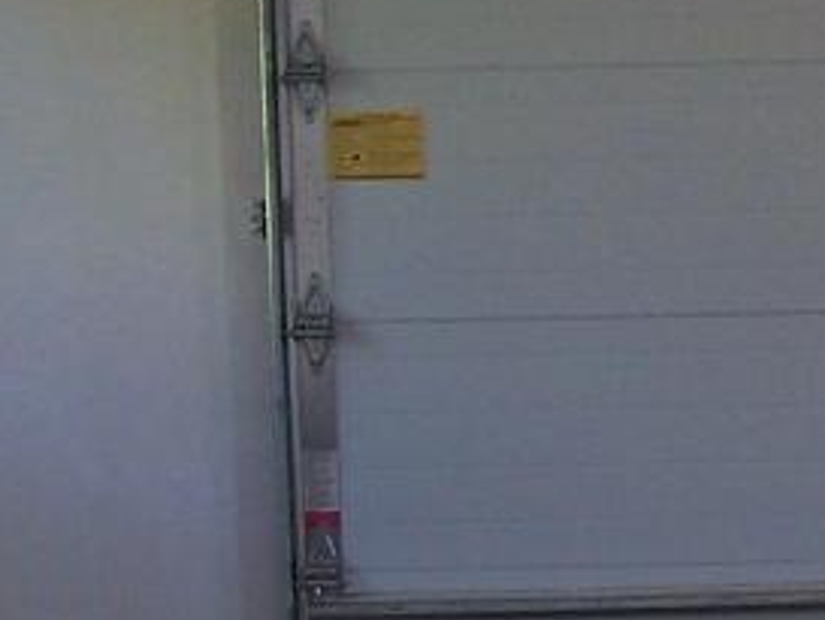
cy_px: 100
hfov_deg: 10.1
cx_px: 1762
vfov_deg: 8.3
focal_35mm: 178
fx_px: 4244
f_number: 2.8
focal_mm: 6.3
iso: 80
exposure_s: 1/80
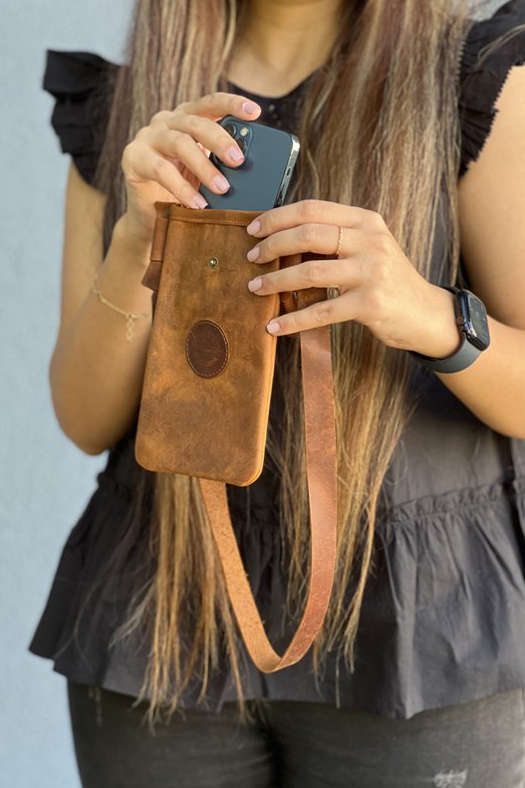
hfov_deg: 16.8
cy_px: 395
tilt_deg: -4.3
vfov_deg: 25.1
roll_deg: +0.4
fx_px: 1773
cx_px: 240
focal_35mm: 81
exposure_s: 1/121
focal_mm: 9
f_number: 2.8
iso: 250
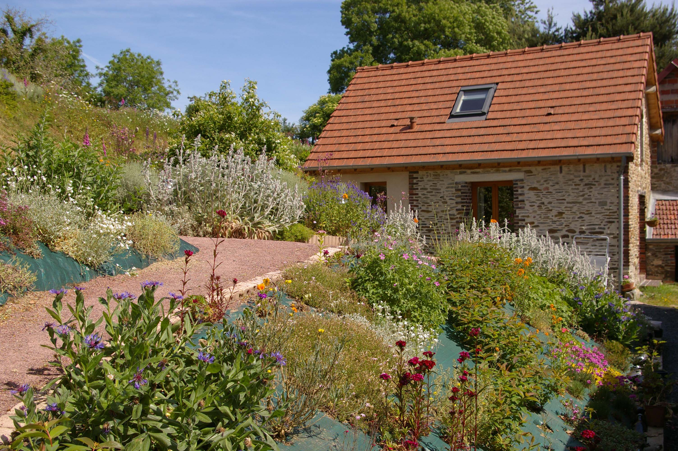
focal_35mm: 39
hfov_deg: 49.6
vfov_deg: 34.1
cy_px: 226
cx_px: 339
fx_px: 734
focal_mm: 26
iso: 200
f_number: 8
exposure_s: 1/350
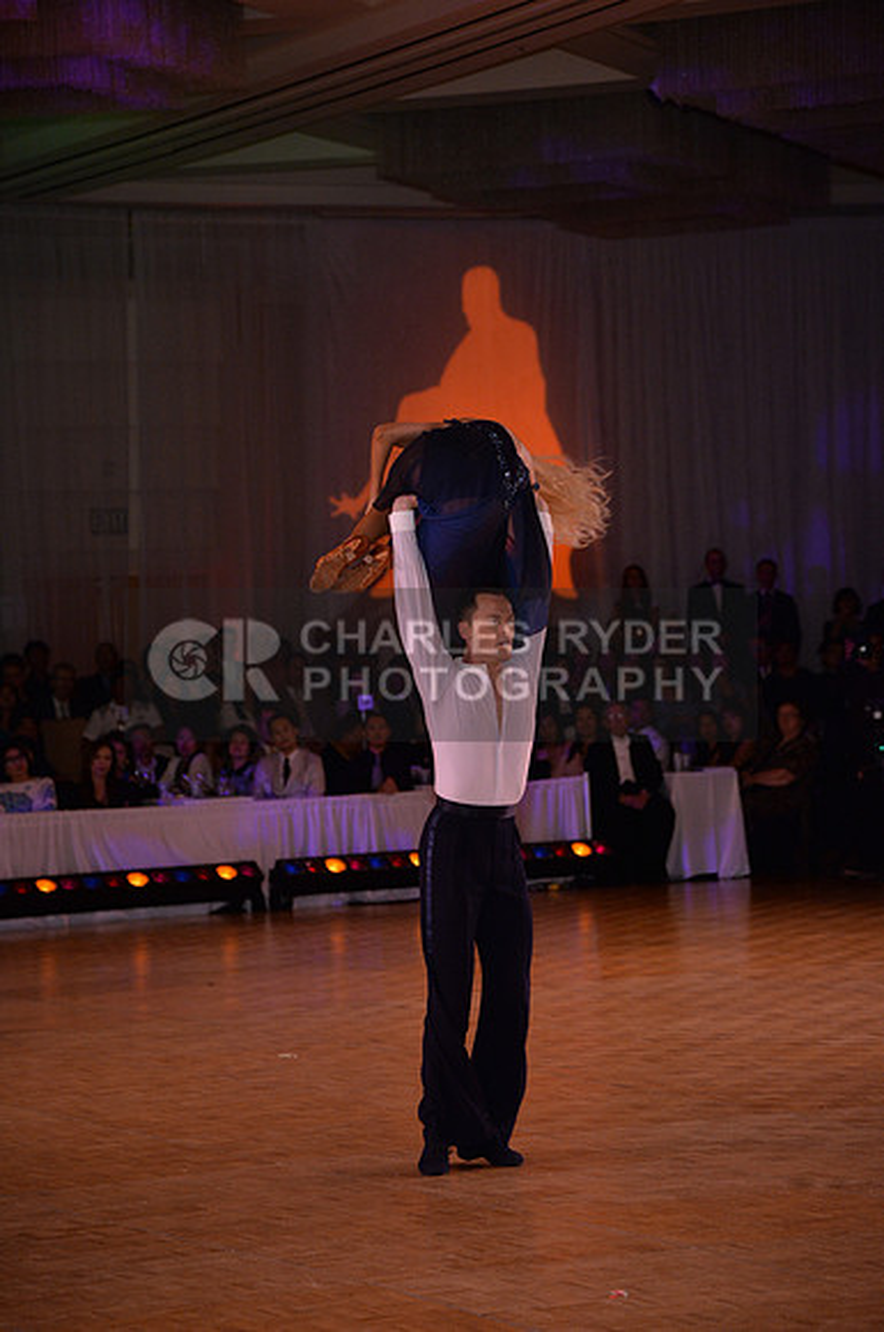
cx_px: 442
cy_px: 666
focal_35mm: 120
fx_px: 4433
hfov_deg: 11.4
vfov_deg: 17.1
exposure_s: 1/250
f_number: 4
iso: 1600
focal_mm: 120
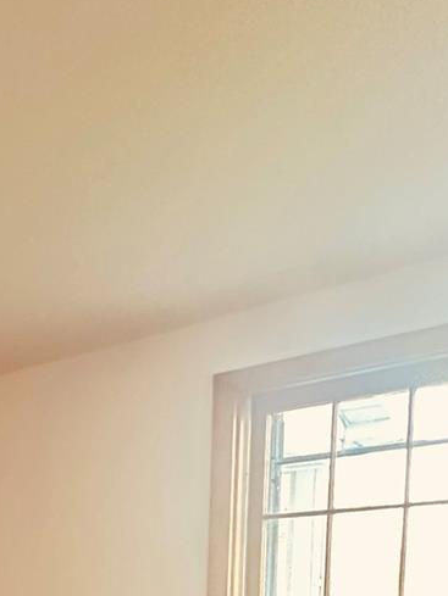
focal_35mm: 44
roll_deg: +2.3
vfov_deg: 35.8
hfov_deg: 26.2
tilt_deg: -1.3
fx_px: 759
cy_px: 674
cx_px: -182
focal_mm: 2.22
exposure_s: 1/64
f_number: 2.2
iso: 320
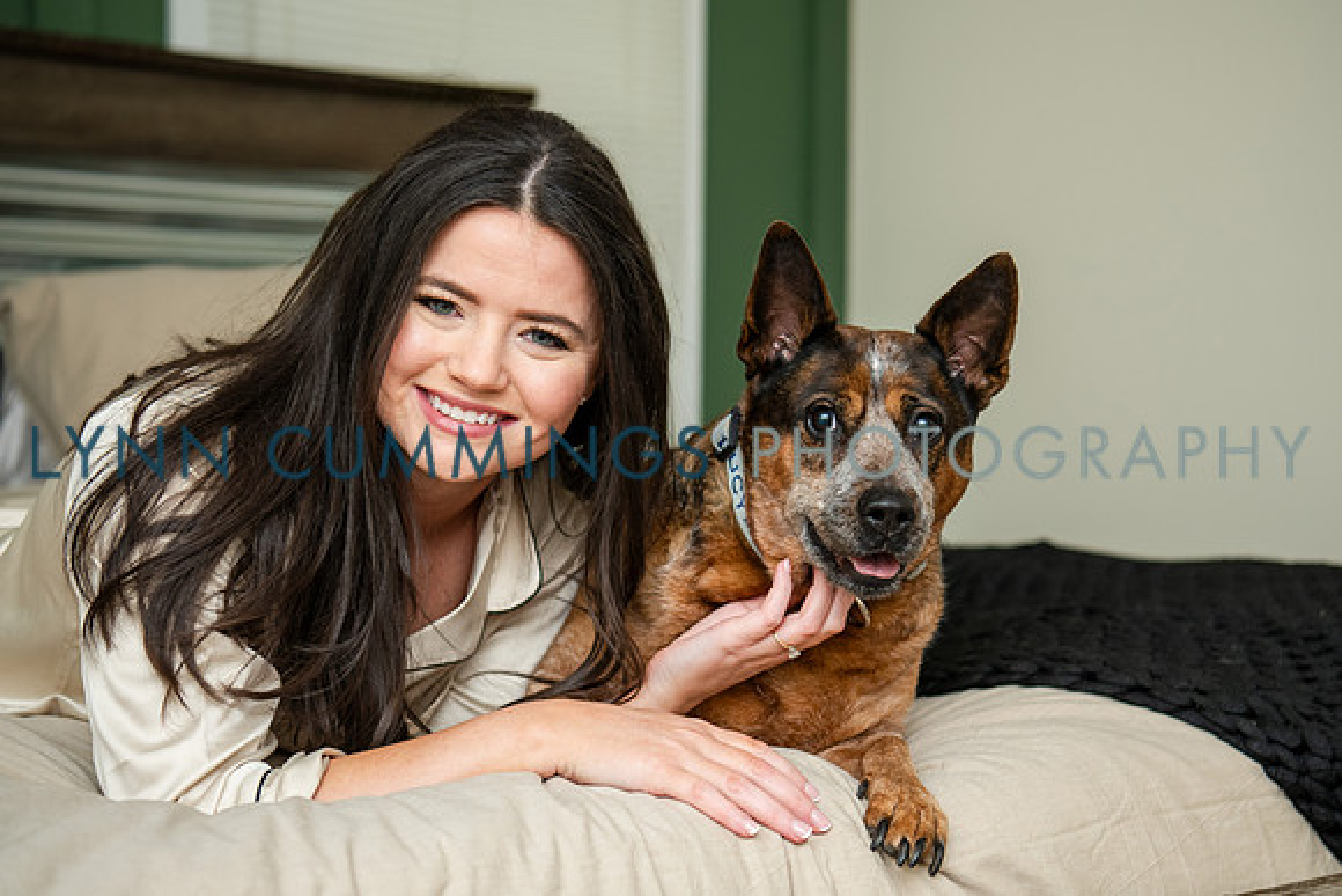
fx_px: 2326
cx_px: 752
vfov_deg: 21.8
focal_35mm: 62
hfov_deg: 32.1
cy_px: 446
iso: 400
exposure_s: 1/160
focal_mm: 55
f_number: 3.5
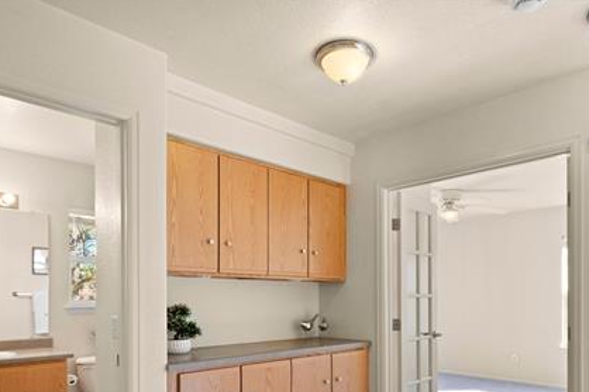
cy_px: 295
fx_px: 425
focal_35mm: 26
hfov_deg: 69.4
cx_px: 311
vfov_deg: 47.6
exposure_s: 1/20
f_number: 8
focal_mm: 17
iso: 640
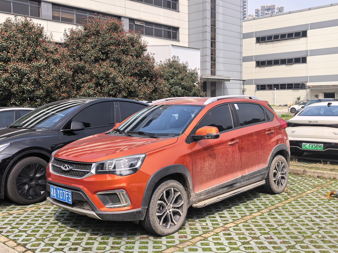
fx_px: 361
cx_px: 169
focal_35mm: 37
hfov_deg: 50.1
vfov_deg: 38.7
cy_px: 126
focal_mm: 8.5
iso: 50
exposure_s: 1/4149
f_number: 2
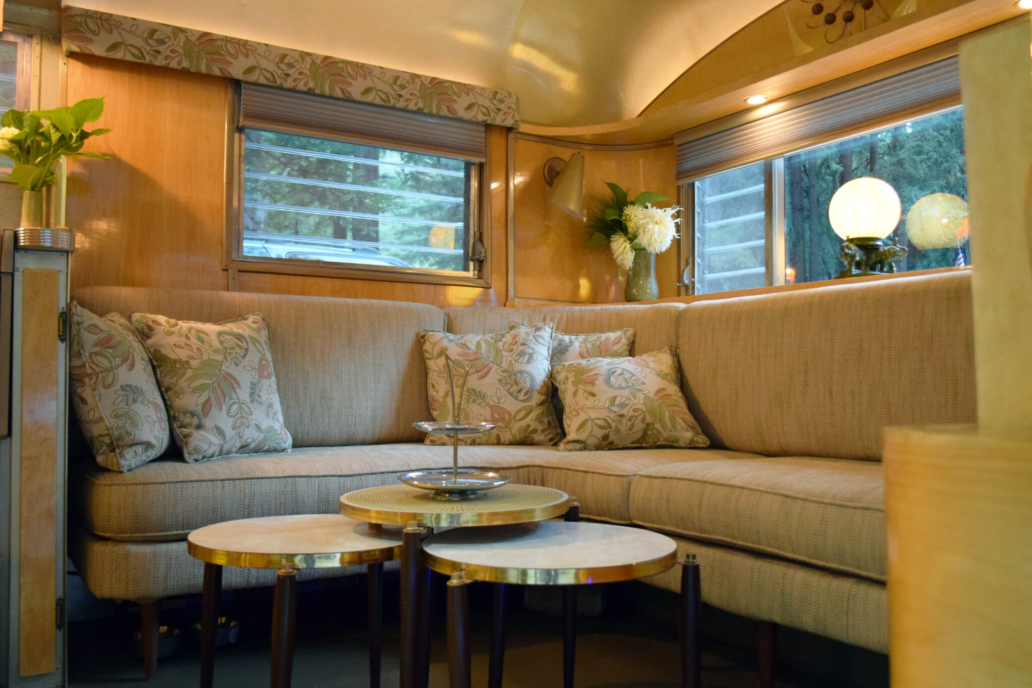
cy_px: 344
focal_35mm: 30
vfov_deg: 43.6
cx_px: 516
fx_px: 860
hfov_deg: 61.9
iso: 2500
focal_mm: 20
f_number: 3.8
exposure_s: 1/60
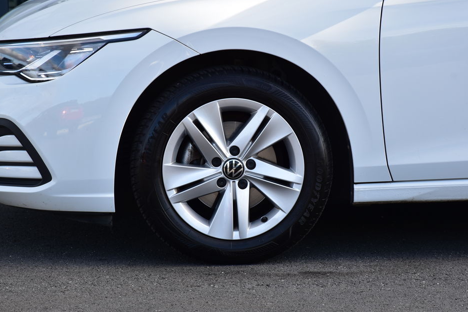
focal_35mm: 160
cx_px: 246
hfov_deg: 12.8
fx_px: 2079
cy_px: 159
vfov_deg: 8.6
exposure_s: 1/160
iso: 400
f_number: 9
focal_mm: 100
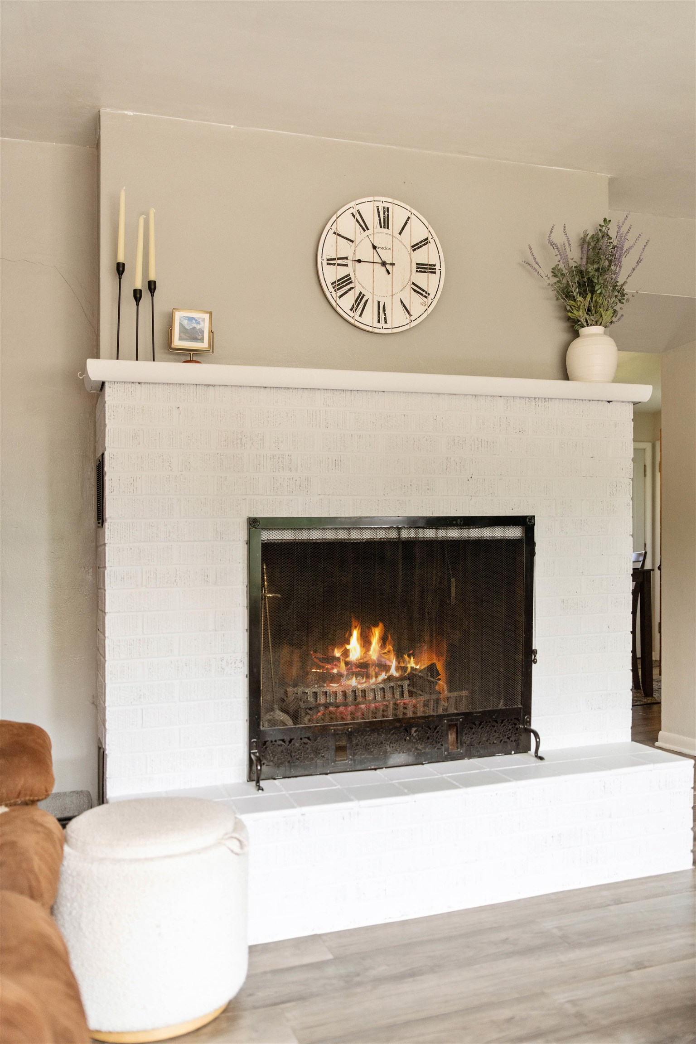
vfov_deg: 60.3
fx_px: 899
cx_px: 348
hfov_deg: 42.3
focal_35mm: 31
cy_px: 522
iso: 640
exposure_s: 1/640
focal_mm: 31
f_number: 2.8
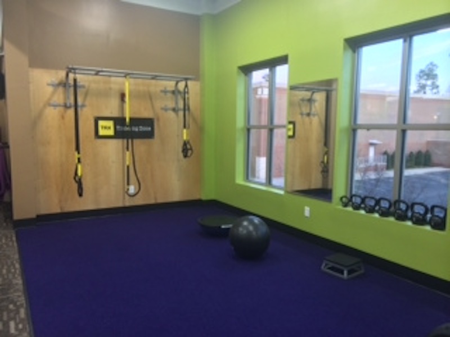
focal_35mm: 30
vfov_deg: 46.8
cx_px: 225
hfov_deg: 60.0
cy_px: 168
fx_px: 390
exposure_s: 1/30
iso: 125
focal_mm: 4.12
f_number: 2.2
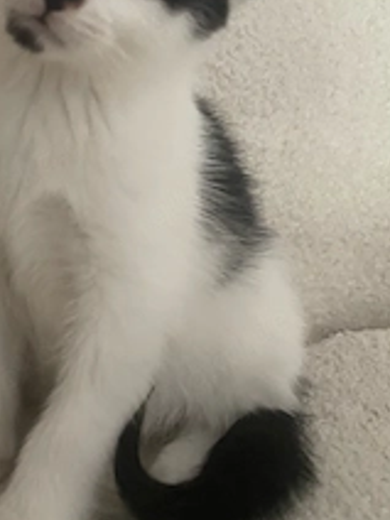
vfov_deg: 38.7
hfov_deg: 29.1
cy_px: 199
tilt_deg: -17.6
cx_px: 83
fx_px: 736
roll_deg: -9.1
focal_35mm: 49
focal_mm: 4.2
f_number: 1.6
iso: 500
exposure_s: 1/44
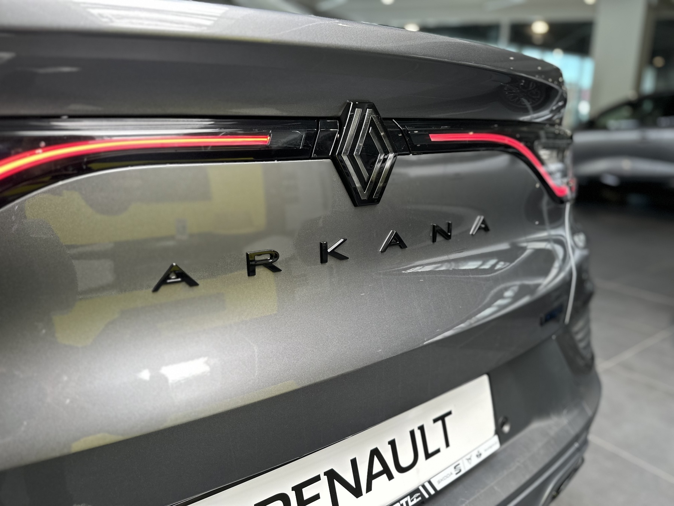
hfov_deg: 71.6
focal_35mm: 24
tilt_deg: -13.7
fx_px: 467
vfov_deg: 56.8
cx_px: 337
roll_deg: -0.3
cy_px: 253
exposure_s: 1/121
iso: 160
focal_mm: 6.86
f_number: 1.78
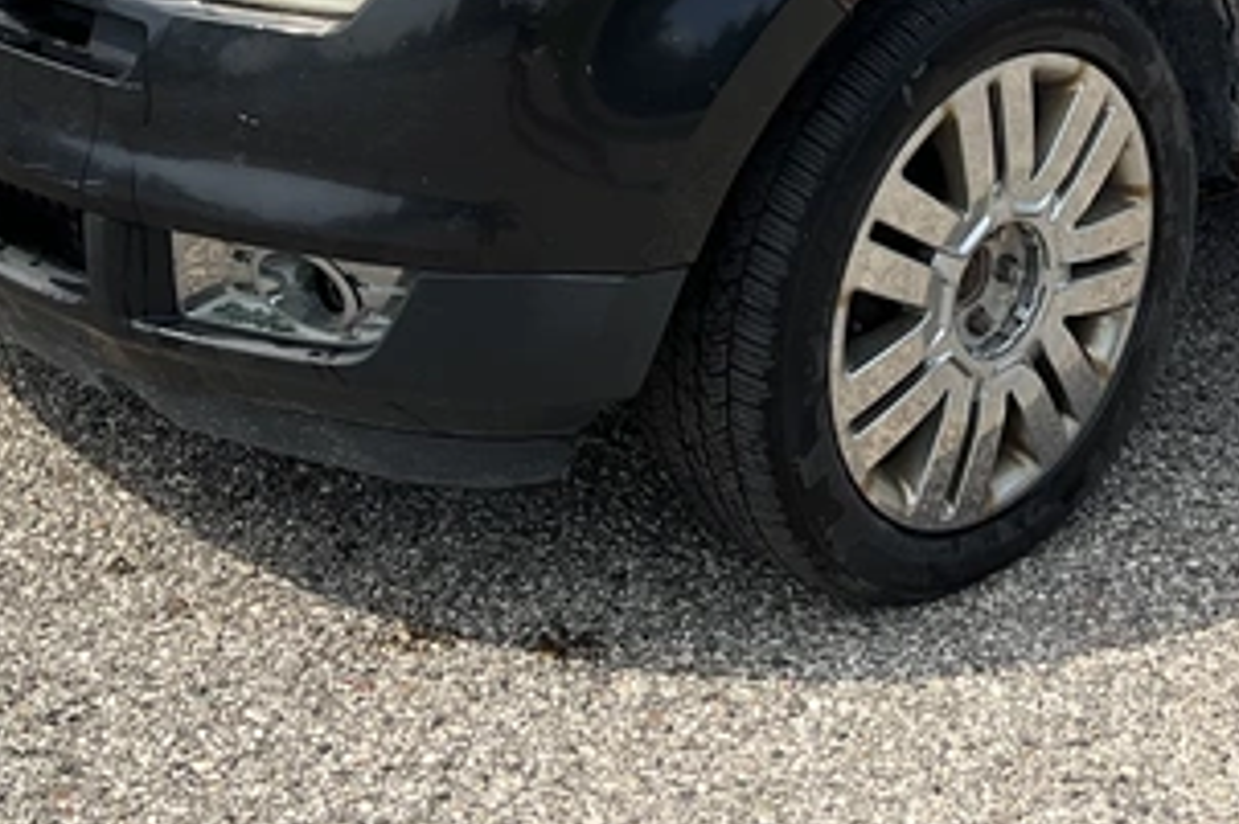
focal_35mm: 75
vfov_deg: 16.9
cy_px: -318
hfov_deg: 26.8
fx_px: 2580
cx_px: 833
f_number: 1.8
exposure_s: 1/1412
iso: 25
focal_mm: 3
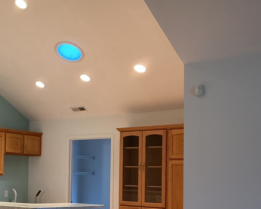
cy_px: 166
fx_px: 471
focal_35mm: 61
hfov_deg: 30.1
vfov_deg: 24.6
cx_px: 45
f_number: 1.8
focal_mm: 3
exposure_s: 1/60
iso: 80
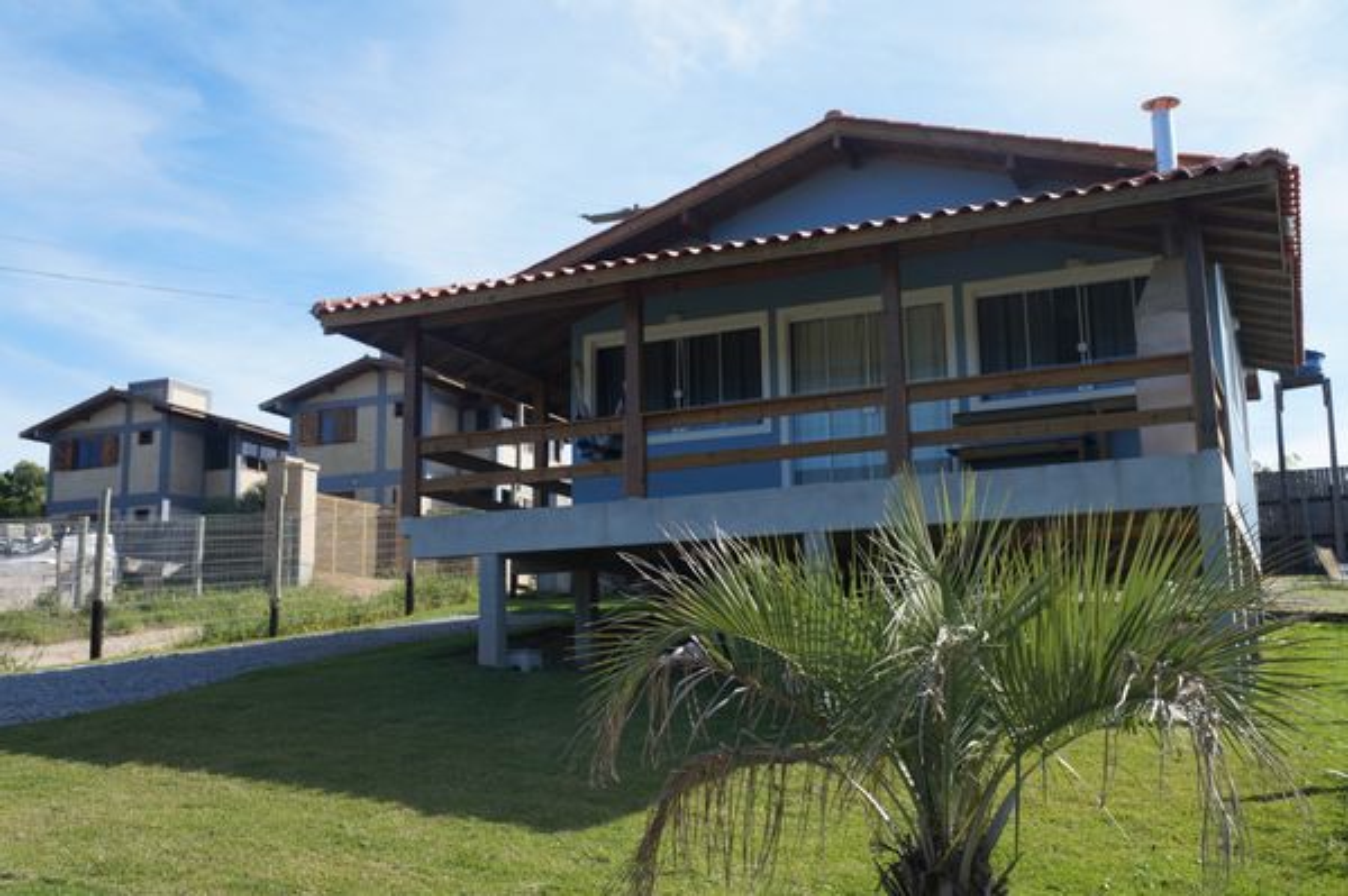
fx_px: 1347
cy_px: 448
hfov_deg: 53.2
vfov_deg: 36.8
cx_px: 674
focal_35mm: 36
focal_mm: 24
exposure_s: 1/320
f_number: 6.3
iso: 100
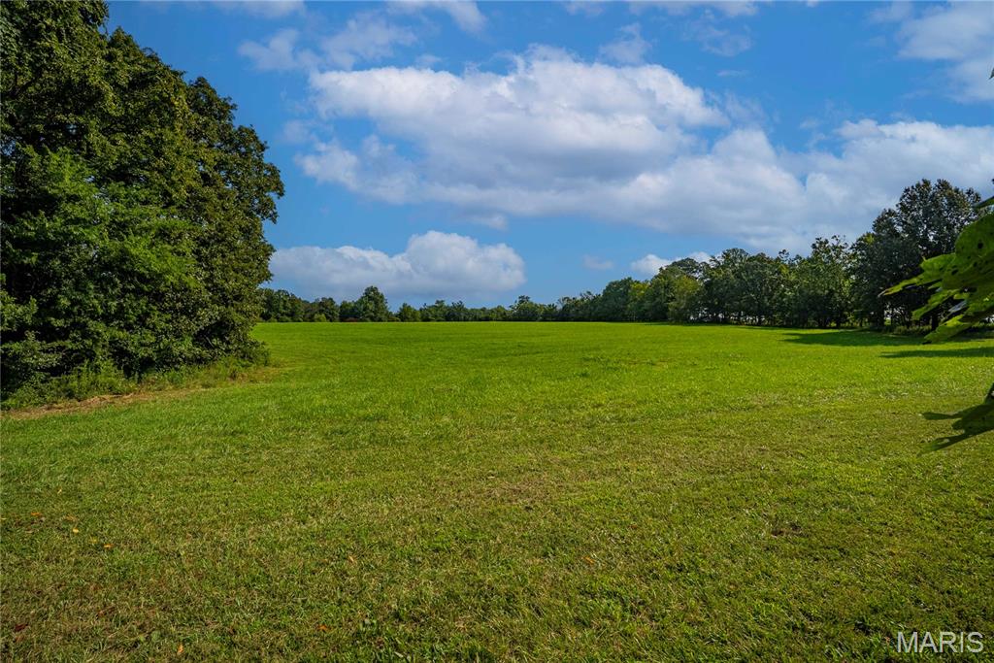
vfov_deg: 73.8
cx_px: 497
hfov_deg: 96.7
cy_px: 332
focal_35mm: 16
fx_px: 442
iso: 1600
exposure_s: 1/2000
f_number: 13
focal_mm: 16
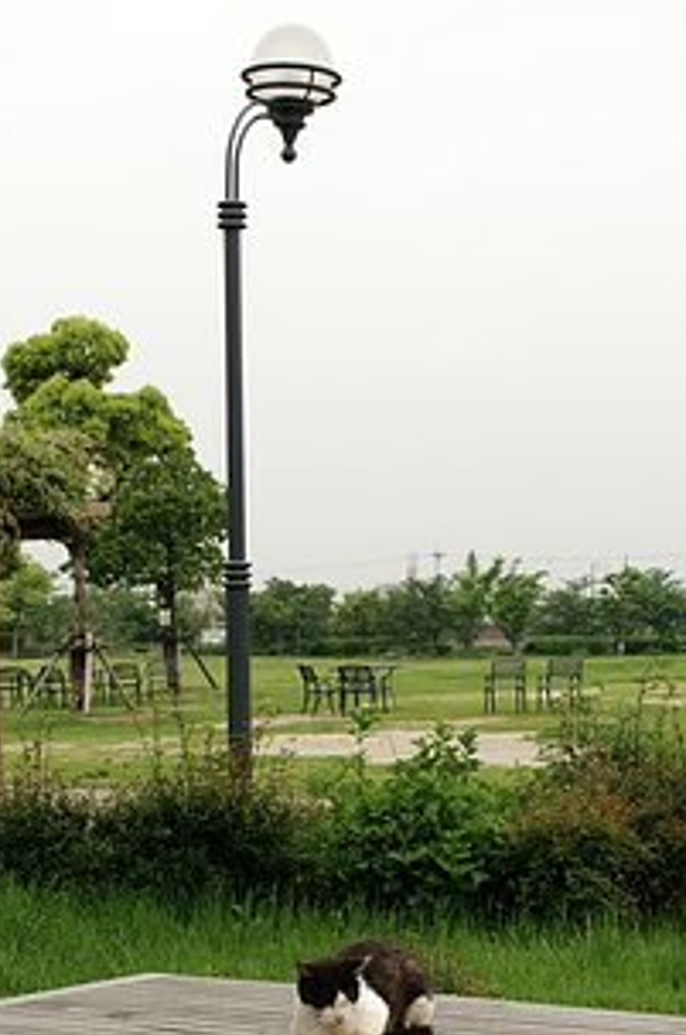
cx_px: 321
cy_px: 823
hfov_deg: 17.9
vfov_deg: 26.2
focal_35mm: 76
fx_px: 2180
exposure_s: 1/200
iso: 250
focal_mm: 30
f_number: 10
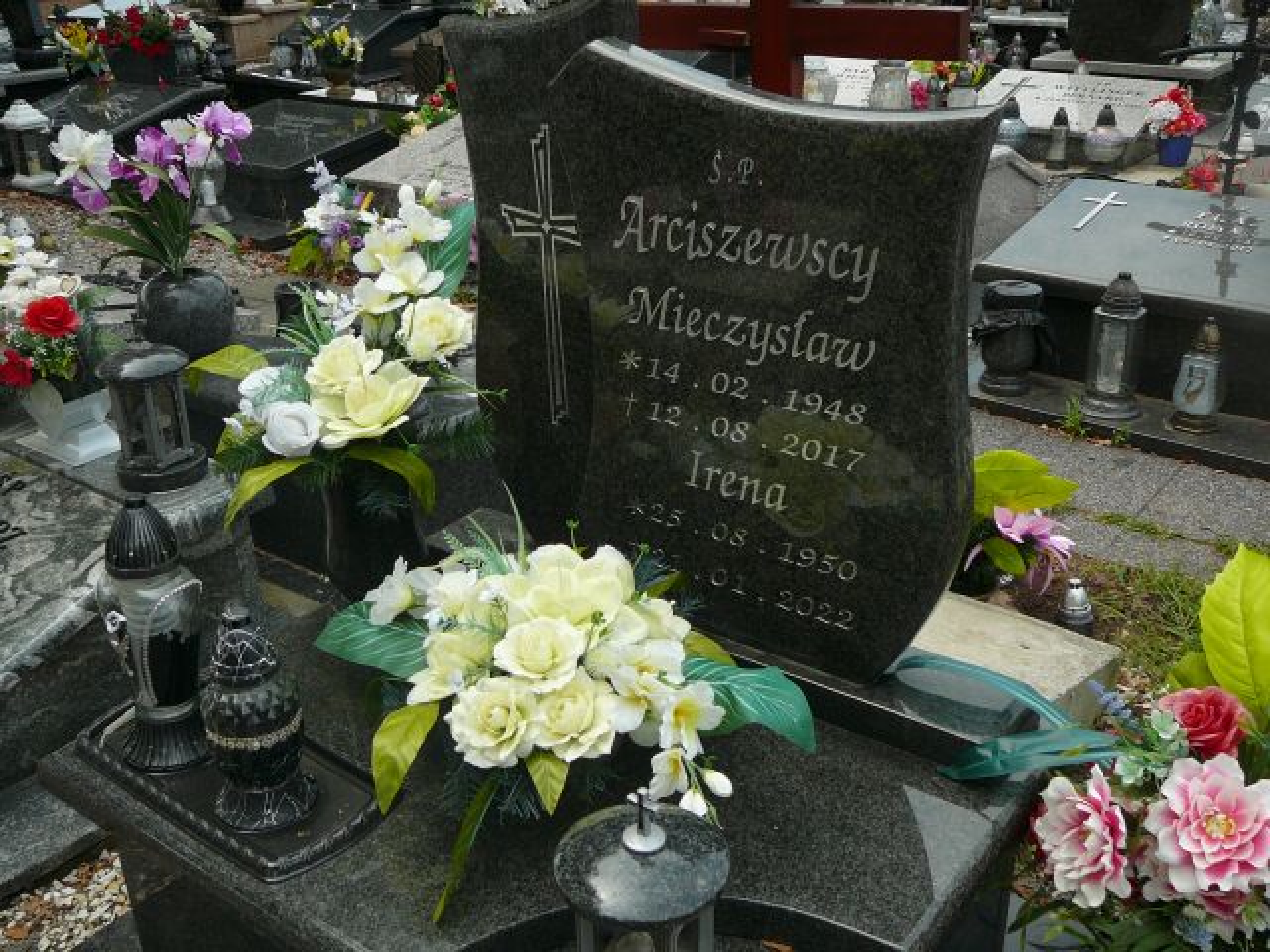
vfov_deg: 40.7
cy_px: 476
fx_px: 1284
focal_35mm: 35
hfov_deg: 52.6
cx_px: 635
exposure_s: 1/800
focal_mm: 5.2
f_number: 2.8
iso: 80
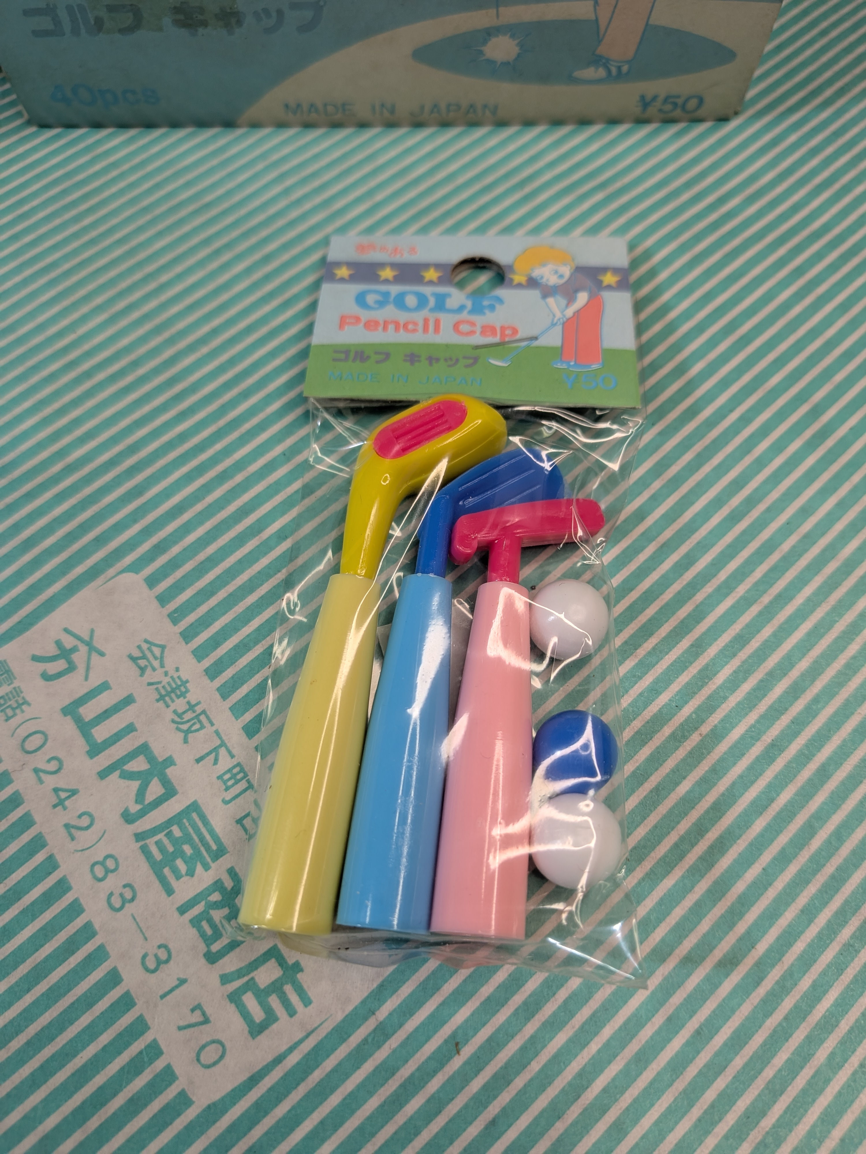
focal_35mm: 24
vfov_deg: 71.6
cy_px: 577
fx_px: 801
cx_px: 433
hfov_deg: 56.8
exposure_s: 1/100
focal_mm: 4.53
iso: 40
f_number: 1.7
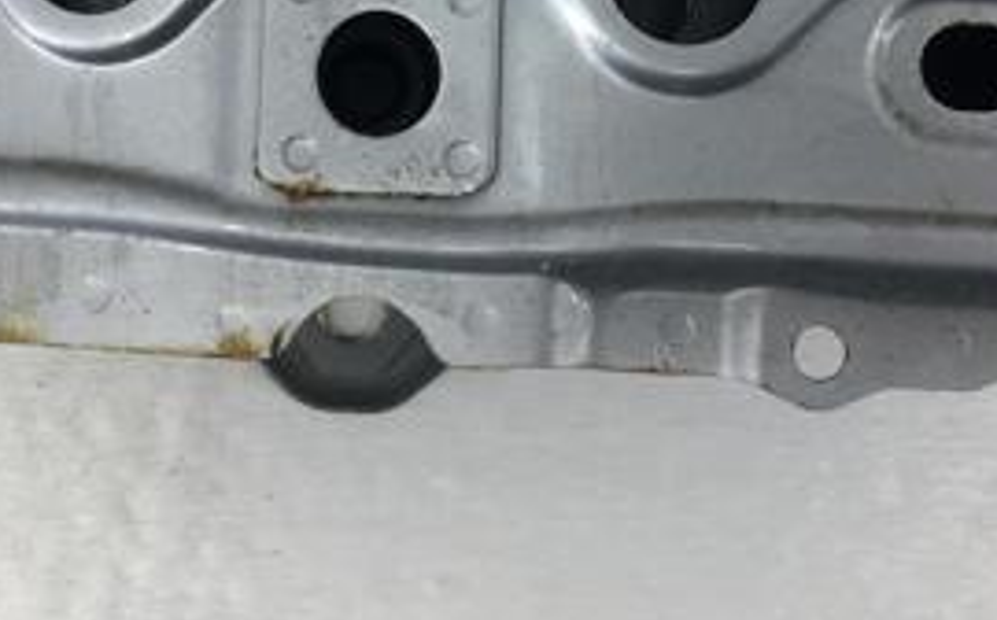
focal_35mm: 73
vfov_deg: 17.2
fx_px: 1981
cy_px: -70
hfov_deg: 28.2
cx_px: 510
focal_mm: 4.15
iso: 40
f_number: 2.2
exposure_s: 1/100
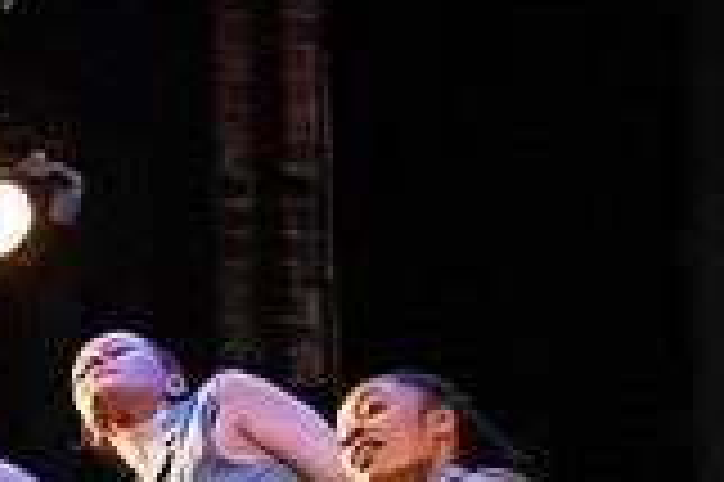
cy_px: 713
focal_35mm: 249
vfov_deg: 5.5
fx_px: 5002
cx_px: 410
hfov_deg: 8.3
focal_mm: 59
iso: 6400
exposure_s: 1/400
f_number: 4.5
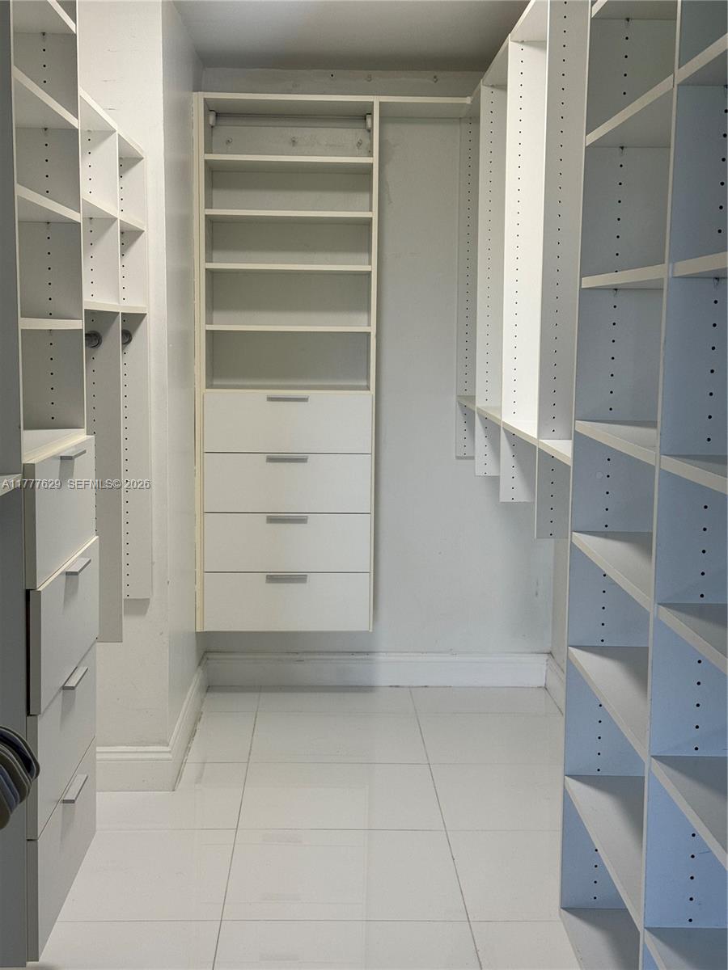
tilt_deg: -6.6
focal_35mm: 48
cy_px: 485
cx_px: 364
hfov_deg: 30.3
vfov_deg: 39.7
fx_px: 1346
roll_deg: -0.2
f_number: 1.78
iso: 64
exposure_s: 1/60
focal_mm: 6.76
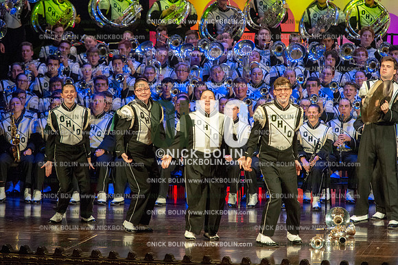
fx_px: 2762
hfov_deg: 8.2
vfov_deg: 5.5
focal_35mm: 250
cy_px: 132
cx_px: 199
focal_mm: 250
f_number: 5.6
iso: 8000
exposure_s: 1/250
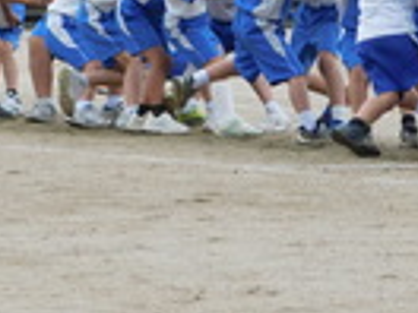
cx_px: 122
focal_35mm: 448
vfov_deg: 3.3
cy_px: -54
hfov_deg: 4.4
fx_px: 5410
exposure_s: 1/160
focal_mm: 30.1
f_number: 5.3
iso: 125
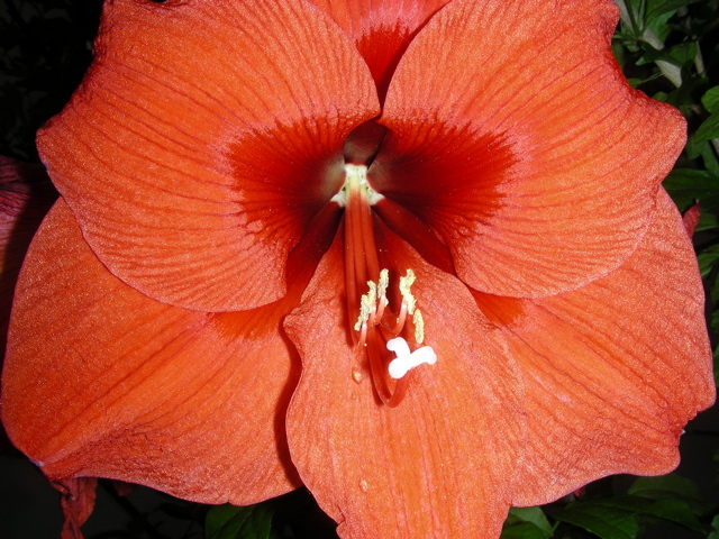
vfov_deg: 37.7
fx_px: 789
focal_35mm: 38
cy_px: 270
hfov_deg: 49.0
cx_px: 360
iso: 50
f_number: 13.6
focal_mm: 6.3
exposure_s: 1/60
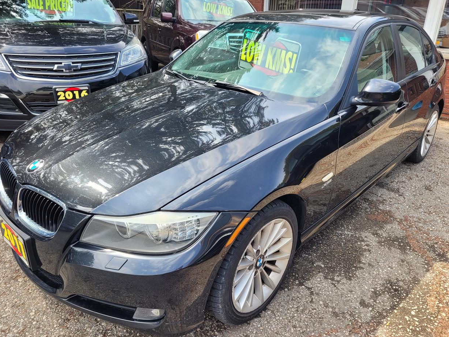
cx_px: 223
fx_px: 350
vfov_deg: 51.3
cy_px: 168
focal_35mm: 27
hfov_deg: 65.3
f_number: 1.8
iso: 40
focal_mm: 5.4
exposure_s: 1/487
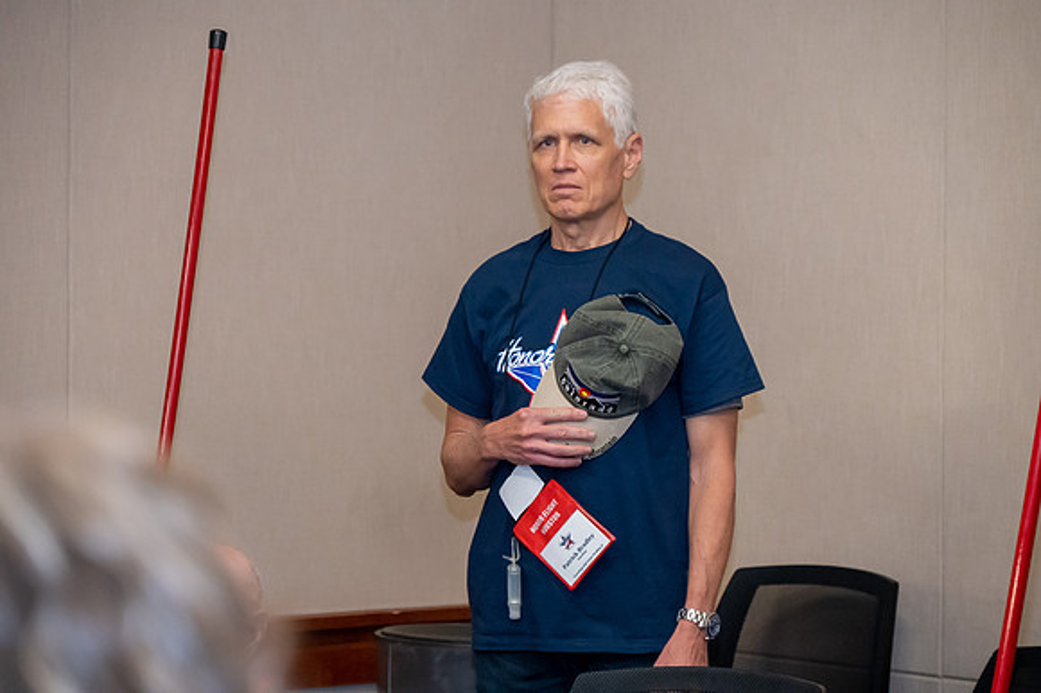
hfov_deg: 13.7
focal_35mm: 150
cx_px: 520
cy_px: 346
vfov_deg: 9.1
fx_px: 4335
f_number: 6.3
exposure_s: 1/160
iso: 10000
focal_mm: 150
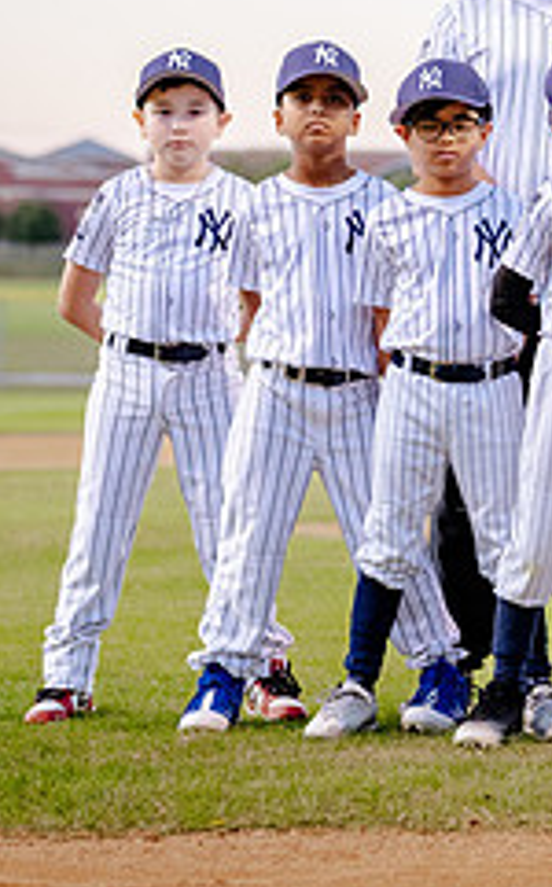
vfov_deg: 13.0
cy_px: 281
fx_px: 3887
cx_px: 997
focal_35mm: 161
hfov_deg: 7.9
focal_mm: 50
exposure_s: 1/500
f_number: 2
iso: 1000
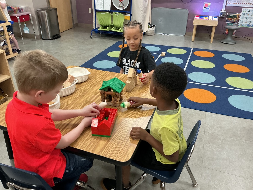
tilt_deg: -29.2
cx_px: 126
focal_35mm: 29
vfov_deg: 48.2
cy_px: 95
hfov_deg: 61.7
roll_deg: -0.5
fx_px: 212
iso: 160
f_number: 1.8
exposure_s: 1/60
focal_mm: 3
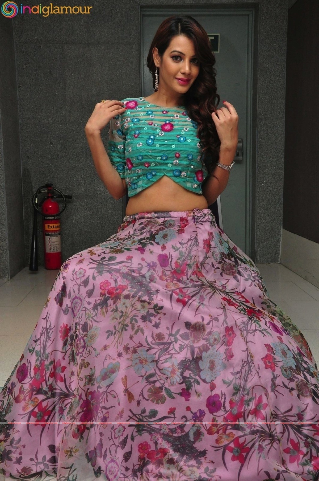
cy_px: 240
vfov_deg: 46.4
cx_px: 160
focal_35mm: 42
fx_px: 559
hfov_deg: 31.8
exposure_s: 1/125
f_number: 8
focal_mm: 28
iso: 1250
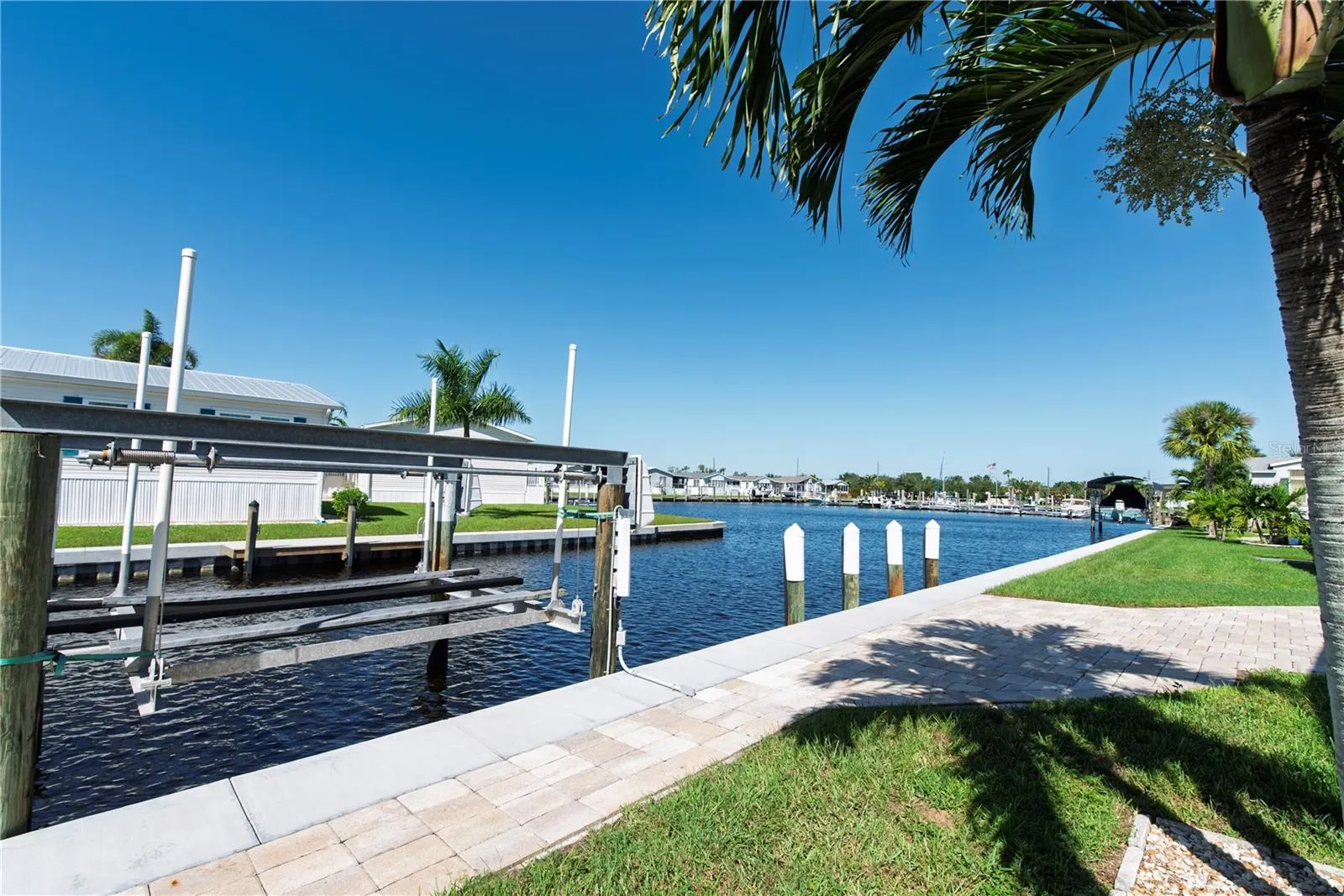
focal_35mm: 15
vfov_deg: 77.3
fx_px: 560
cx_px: 672
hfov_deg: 100.4
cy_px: 448
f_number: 7.1
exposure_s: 1/200
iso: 100
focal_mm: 15
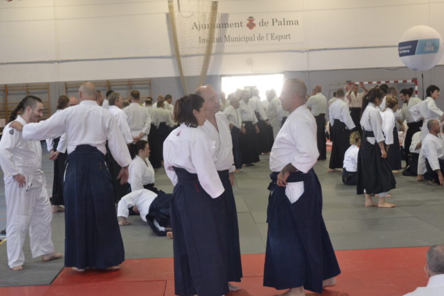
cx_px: 184
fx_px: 789
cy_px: 134
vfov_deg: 21.2
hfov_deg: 31.4
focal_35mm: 64
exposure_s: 1/60
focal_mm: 34
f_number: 5
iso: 720
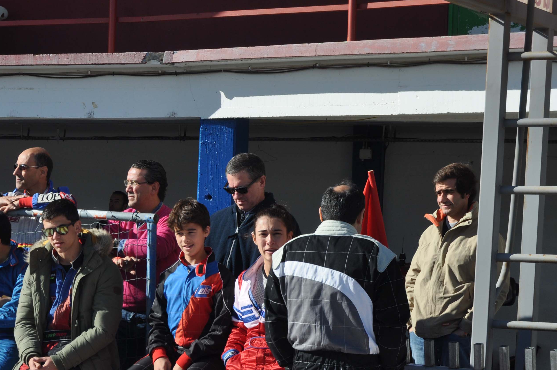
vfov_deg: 13.3
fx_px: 1576
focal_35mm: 102
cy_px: 307
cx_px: 105
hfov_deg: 19.8
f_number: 9
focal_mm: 40
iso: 200
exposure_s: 1/400
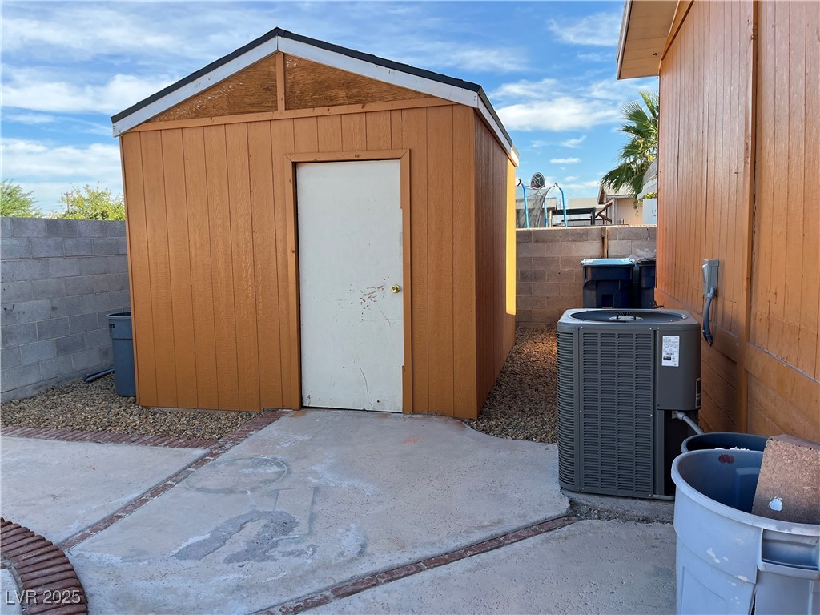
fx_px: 616
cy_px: 308
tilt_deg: -4.2
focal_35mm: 26
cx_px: 410
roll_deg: +0.5
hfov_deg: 67.3
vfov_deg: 53.1
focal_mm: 5.1
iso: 50
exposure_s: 1/777
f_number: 1.6
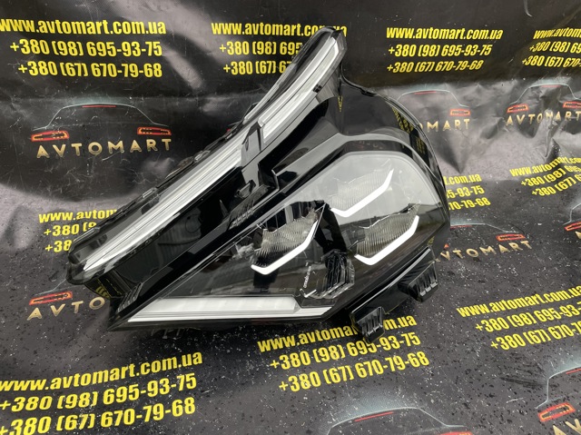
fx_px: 436
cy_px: 218
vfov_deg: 53.0
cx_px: 290
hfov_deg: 67.3
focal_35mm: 26
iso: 125
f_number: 1.6
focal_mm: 4.2
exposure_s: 1/120
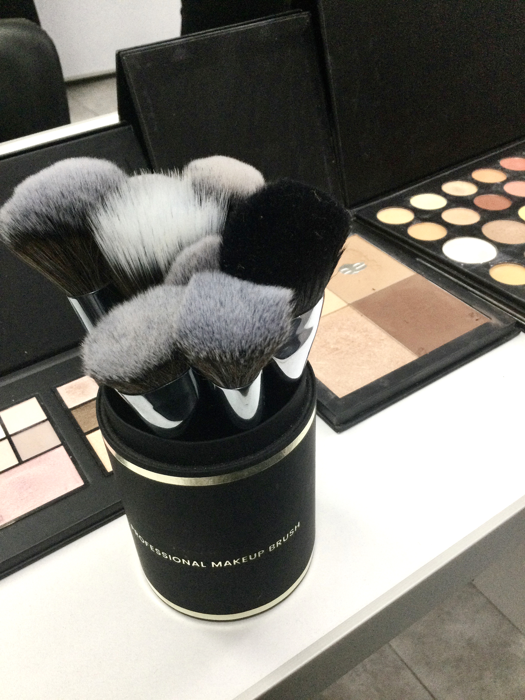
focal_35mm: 31
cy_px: 350
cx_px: 262
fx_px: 627
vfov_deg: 58.4
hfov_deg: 45.4
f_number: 2.4
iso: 50
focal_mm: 3.3
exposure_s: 1/33
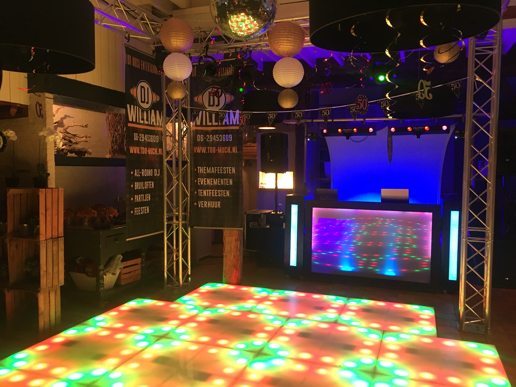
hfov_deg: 61.7
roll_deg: +0.8
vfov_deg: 48.2
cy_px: 194
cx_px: 258
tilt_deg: -2.5
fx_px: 432
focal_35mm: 29
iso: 200
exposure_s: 1/25
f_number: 2.2
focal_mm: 4.15
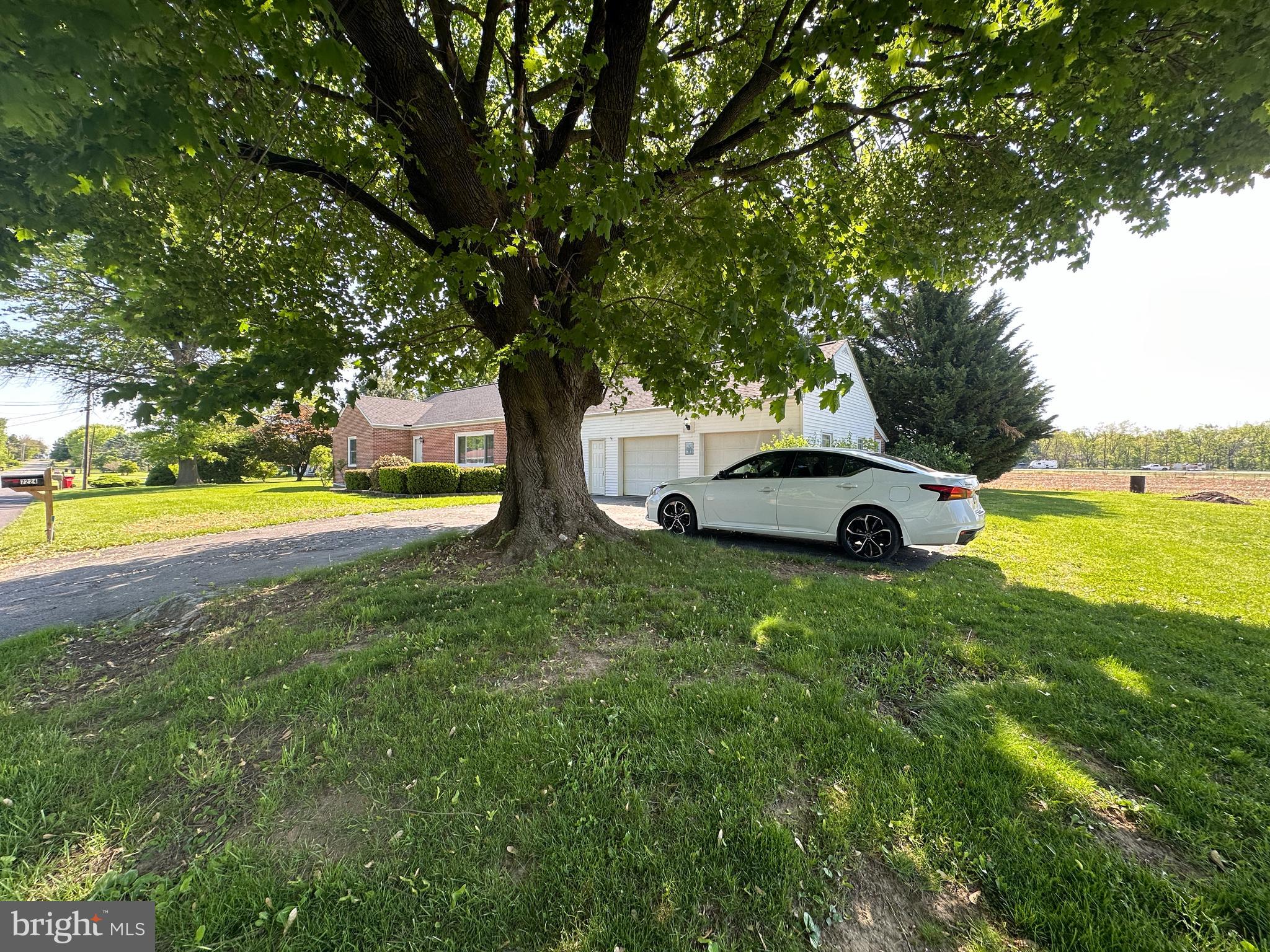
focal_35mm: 14
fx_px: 514
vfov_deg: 85.7
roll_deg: -0.5
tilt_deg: +0.3
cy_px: 476
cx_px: 635
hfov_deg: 102.1
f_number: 2.2
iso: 40
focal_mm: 2.22
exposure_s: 1/182
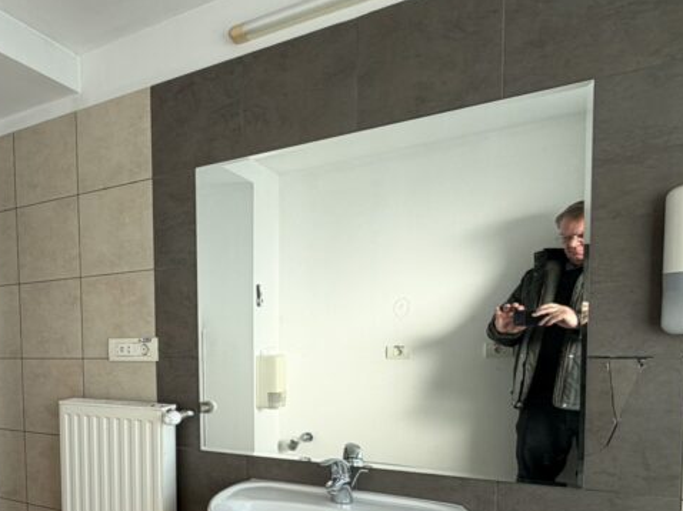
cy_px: 373
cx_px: 27
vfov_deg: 45.4
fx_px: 592
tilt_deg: -4.2
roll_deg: +2.5
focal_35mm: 30
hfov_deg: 50.6
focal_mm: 2.22
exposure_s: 1/197
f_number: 2.2
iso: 40
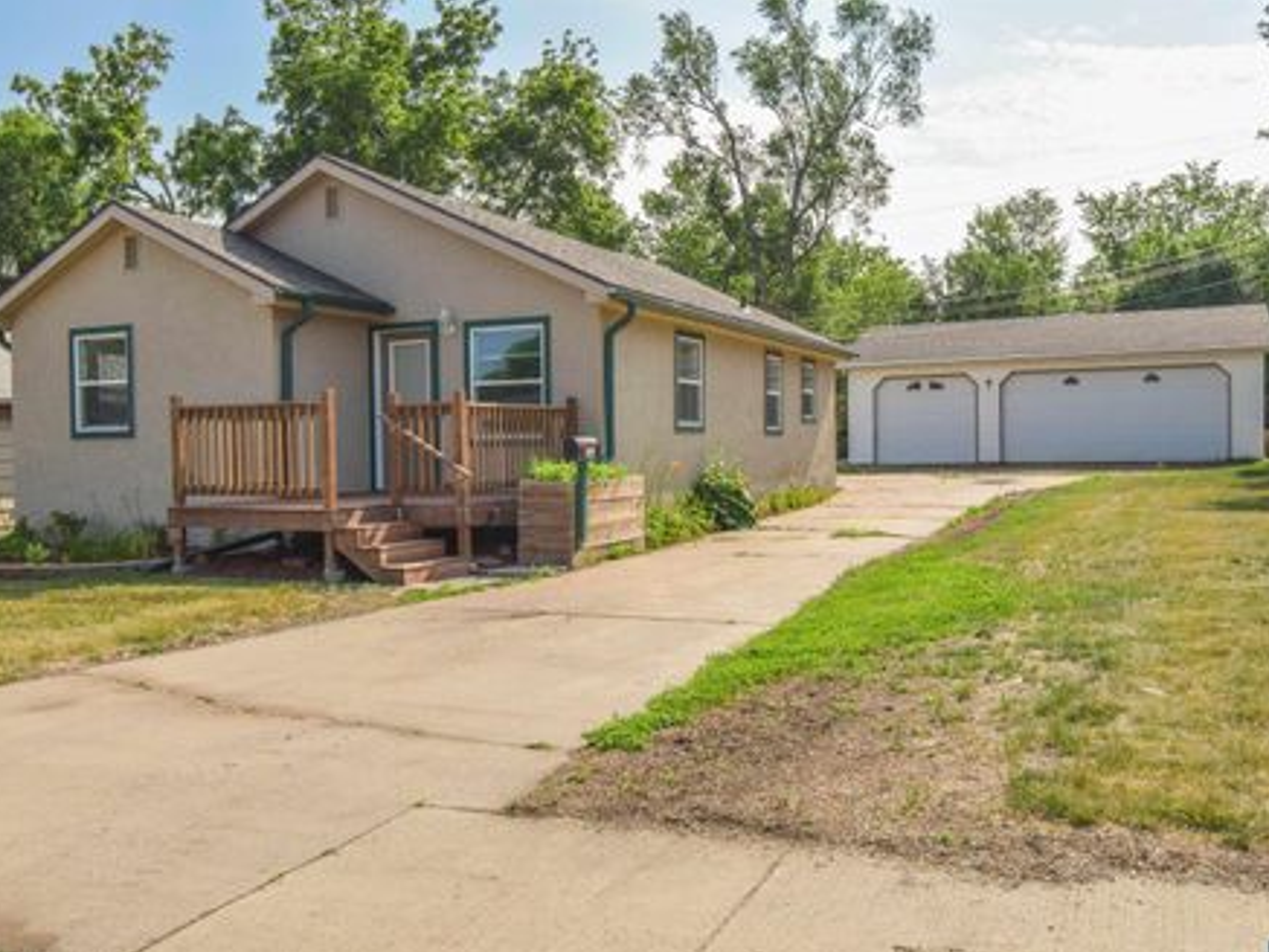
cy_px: 480
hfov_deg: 55.3
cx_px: 610
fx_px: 1210
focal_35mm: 33
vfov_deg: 43.0
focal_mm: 20
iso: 200
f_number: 10
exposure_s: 1/400
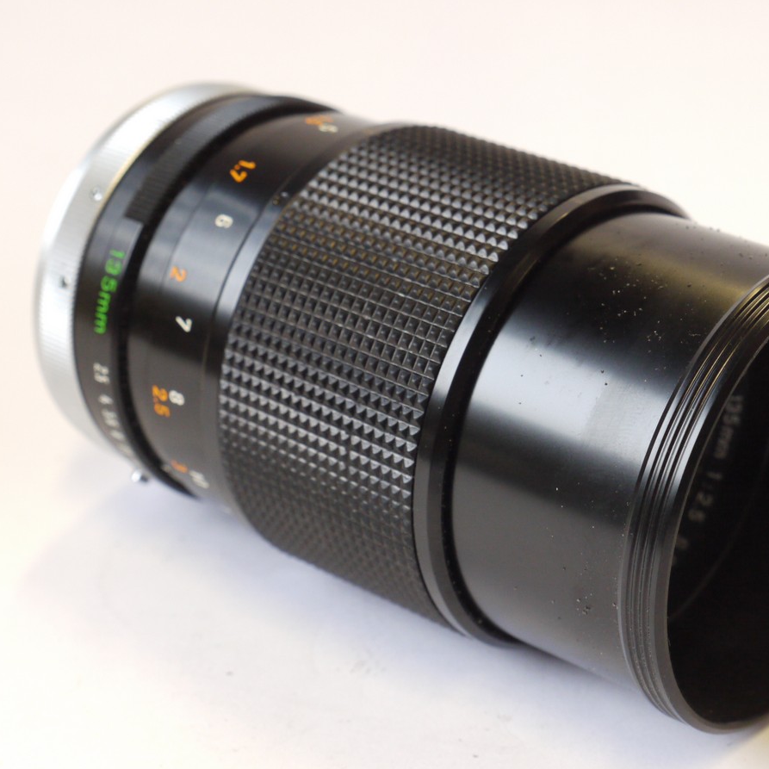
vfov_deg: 18.3
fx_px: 2388
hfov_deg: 18.3
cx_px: 506
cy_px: 386
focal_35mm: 95
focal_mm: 40
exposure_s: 1/50
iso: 800
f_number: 8
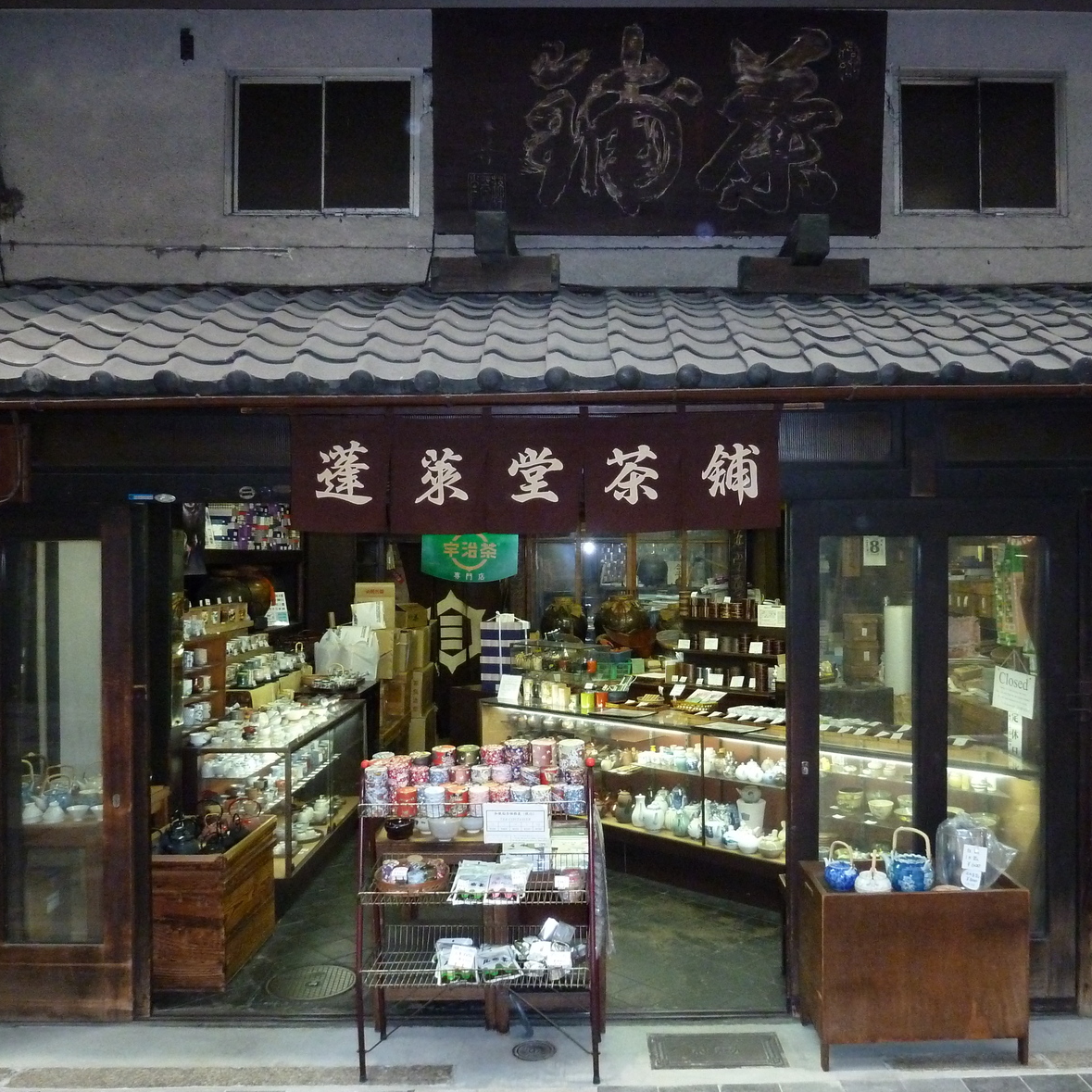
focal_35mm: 30
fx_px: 1071
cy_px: 553
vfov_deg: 54.0
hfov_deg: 54.0
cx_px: 596
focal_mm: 4.1
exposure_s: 1/30
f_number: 3.3
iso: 500
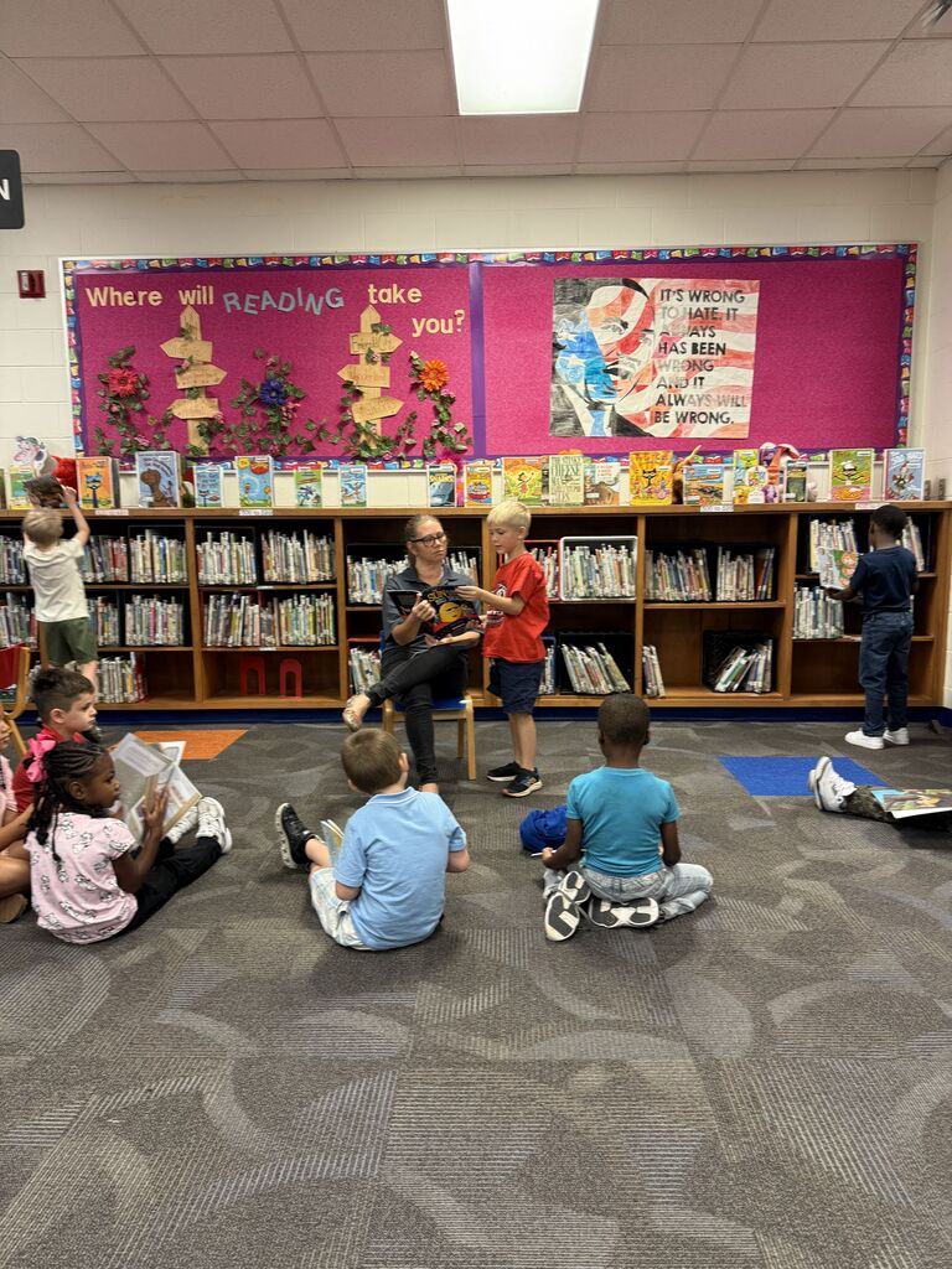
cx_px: 476
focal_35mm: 24
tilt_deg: -7.5
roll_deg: -0.8
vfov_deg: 71.6
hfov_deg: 56.8
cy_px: 634
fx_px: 880
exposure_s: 1/60
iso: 200
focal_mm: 6.76
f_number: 1.78
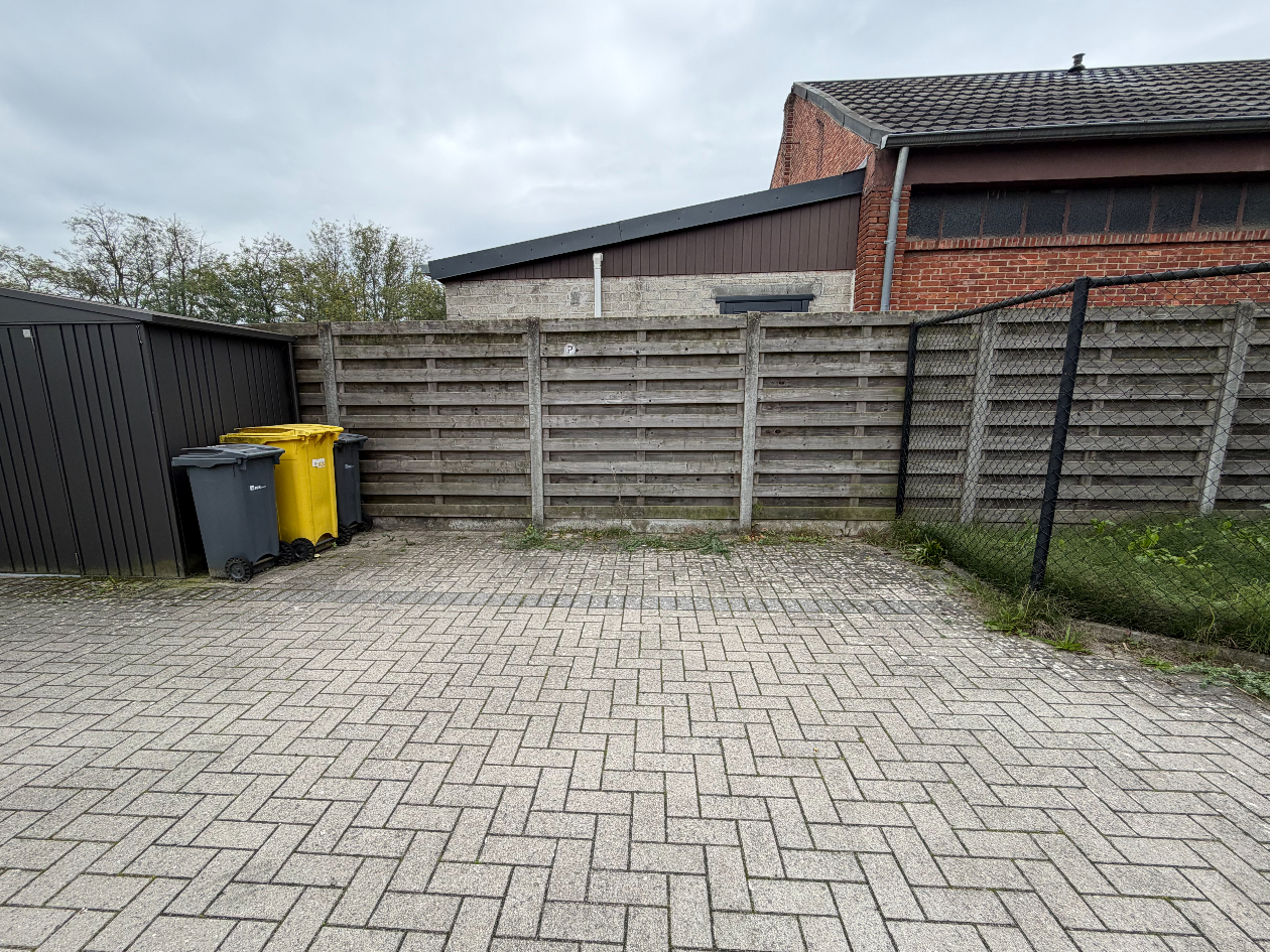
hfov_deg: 94.5
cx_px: 614
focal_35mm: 16
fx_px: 587
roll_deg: +0.8
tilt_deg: -10.8
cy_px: 511
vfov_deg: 78.0
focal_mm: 2.22
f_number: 2.2
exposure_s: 1/178
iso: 40
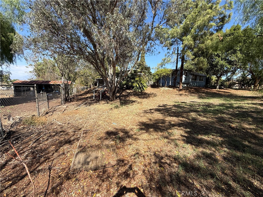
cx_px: 132
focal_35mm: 14
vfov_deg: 85.7
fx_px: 106
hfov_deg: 102.1
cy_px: 98
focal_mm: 2.22
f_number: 2.2
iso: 50
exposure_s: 1/1001
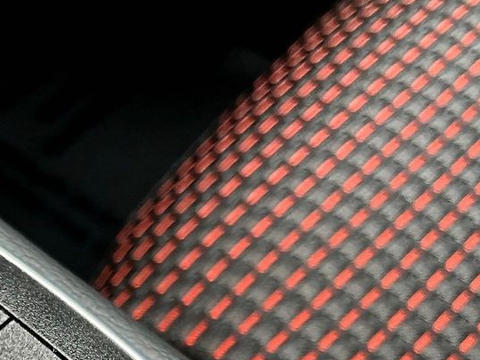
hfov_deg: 21.5
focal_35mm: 86
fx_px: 1193
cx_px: -55
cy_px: 413
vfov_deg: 16.6
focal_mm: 3
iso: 32
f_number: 1.8
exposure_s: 1/122
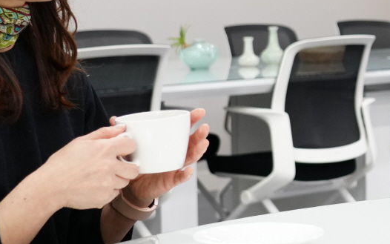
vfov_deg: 10.2
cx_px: 475
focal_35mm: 129
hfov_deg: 15.6
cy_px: 80
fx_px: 1371
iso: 1600
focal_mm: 37
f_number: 4
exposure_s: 1/160
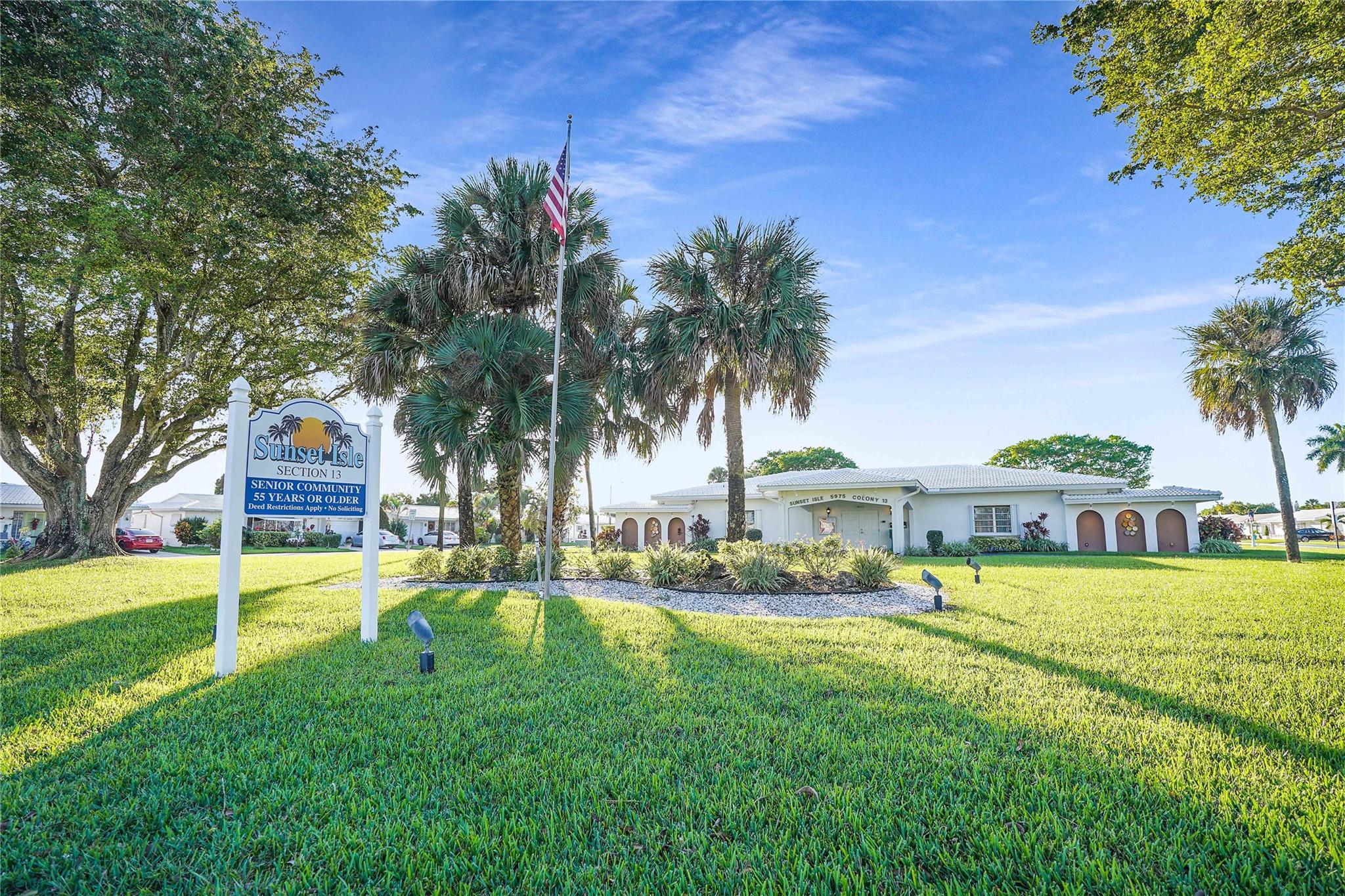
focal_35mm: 16
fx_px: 598
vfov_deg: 73.7
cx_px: 672
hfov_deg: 96.7
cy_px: 448
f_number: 4
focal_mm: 16
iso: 100
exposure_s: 1/320
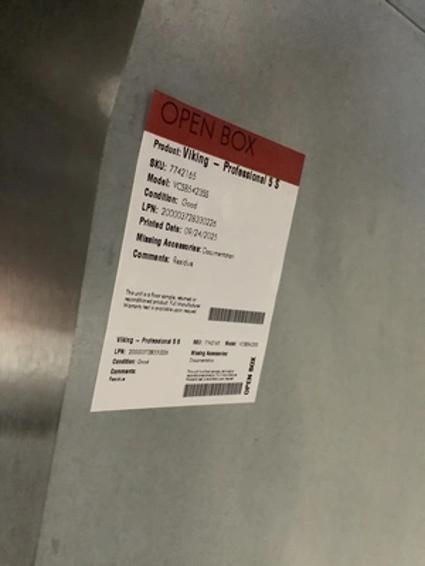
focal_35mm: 31
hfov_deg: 45.4
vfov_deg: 58.4
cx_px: 212
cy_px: 283
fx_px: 507
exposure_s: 1/24
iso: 640
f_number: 2.4
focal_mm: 3.3
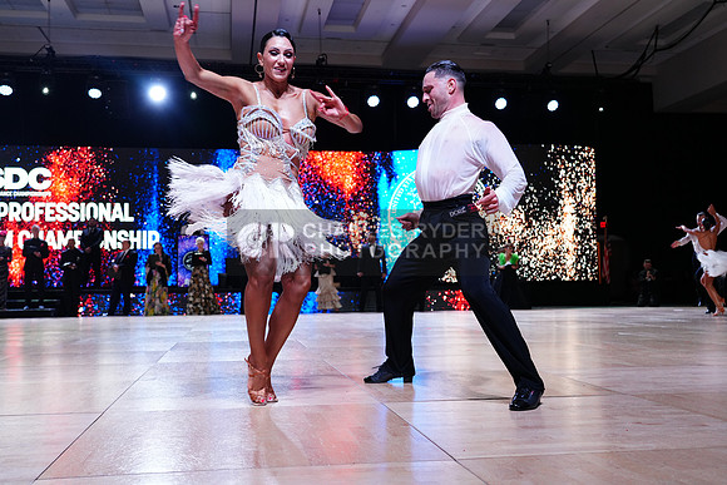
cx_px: 364
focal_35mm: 37
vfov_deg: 36.0
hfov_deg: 51.9
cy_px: 242
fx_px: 747
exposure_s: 1/500
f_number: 4.5
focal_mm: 37
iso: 1600
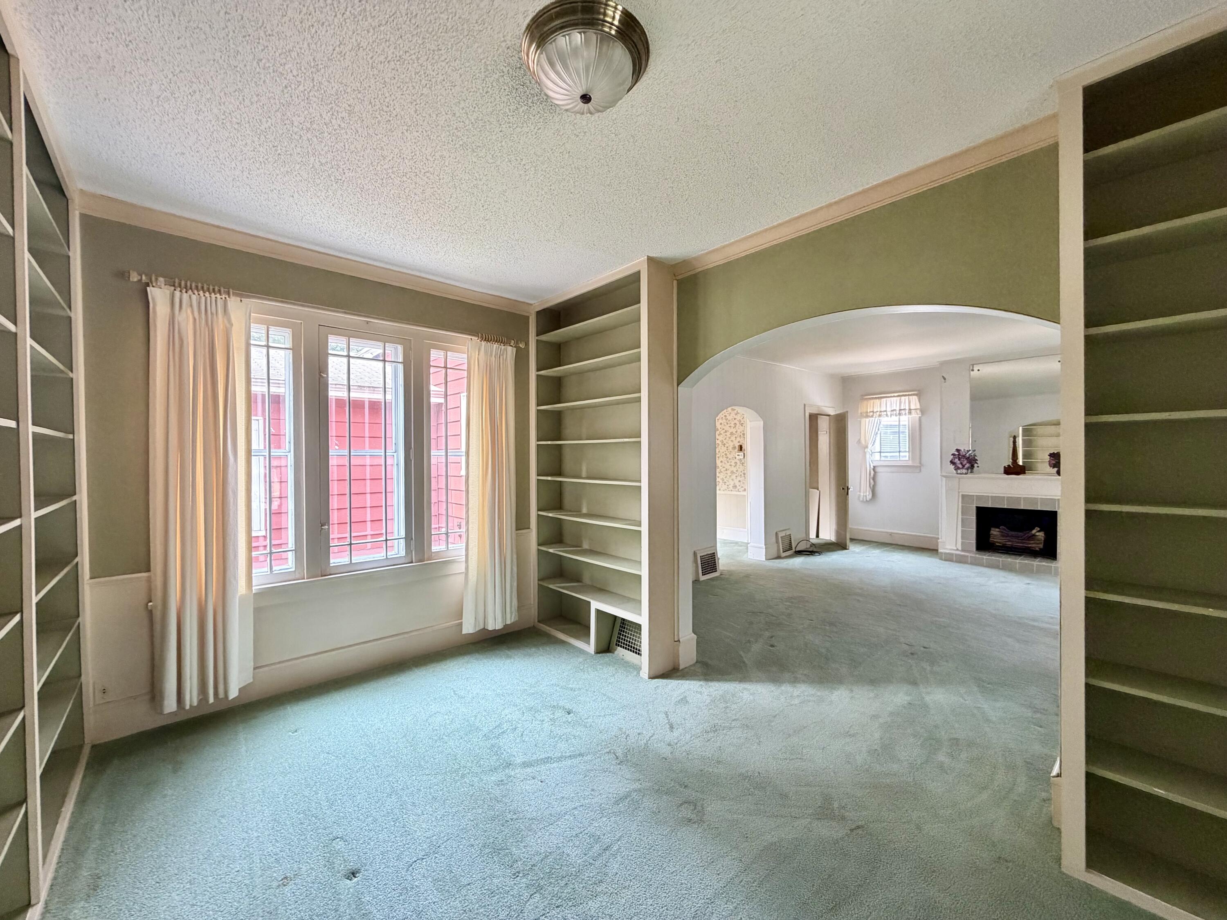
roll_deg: +0.6
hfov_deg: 102.1
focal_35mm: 14
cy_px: 460
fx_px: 496
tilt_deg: +0.2
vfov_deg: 85.7
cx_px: 614
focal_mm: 2.22
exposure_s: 1/76
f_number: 2.2
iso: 320
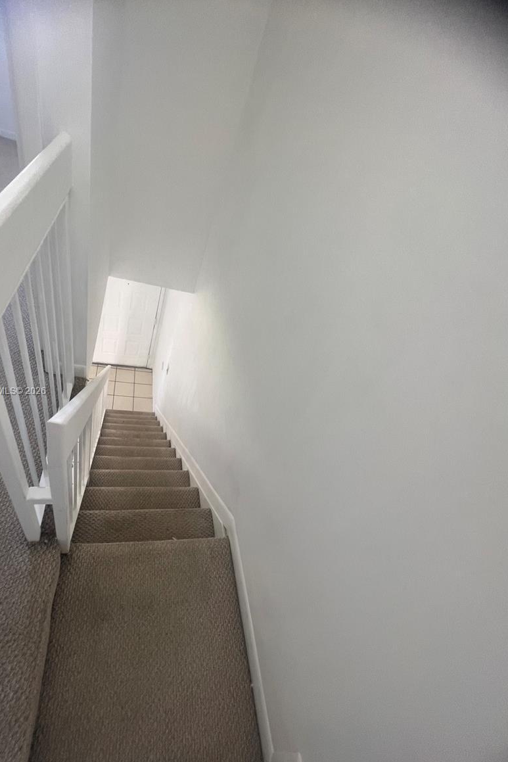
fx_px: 296
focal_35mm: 14
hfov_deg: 80.8
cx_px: 220
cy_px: 392
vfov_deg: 104.2
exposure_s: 1/60
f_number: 1.8
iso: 125
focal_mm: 1.57
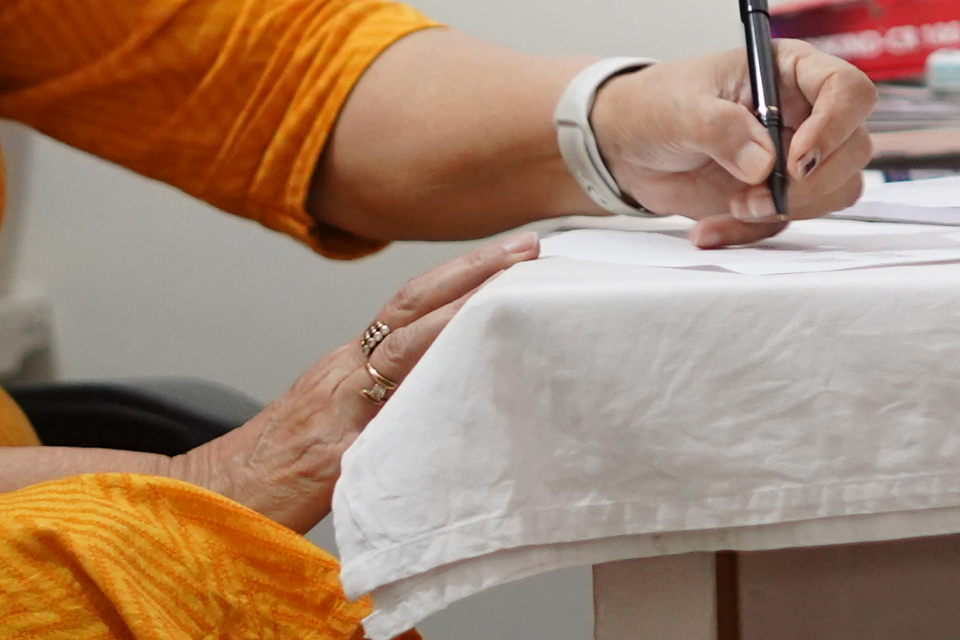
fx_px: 6320
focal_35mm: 237
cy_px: -320
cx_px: 1007
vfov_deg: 5.7
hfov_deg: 8.6
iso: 2000
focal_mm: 50
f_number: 1.8
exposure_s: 1/60
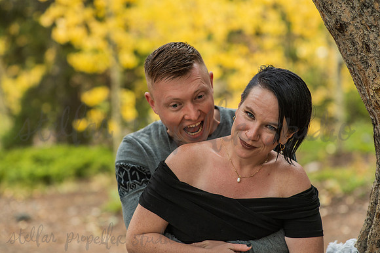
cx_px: 190
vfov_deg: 16.1
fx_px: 897
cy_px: 126
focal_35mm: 85
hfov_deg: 23.9
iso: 500
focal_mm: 85
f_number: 2.5
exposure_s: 1/160
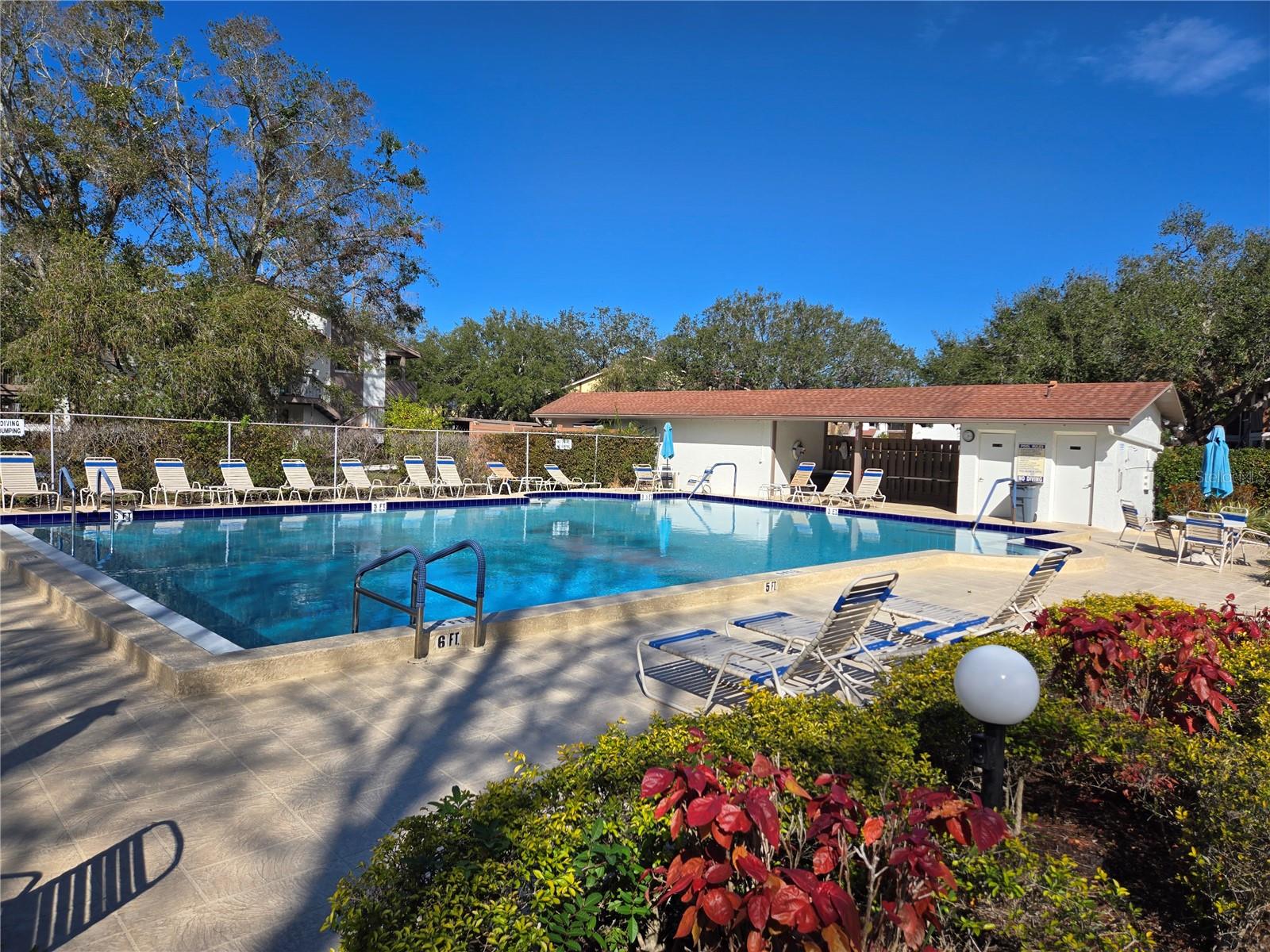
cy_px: 476
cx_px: 635
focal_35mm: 23
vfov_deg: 58.9
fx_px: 844
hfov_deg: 73.9
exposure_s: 1/2365
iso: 25
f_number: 1.8
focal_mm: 5.4
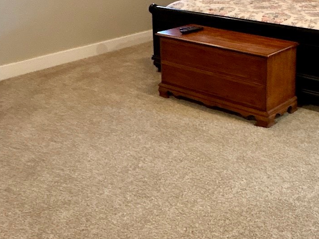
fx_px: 350
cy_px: -22
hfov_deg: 46.1
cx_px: 261
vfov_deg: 33.2
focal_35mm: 38
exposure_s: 1/60
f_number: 2.2
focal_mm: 2.22
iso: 640
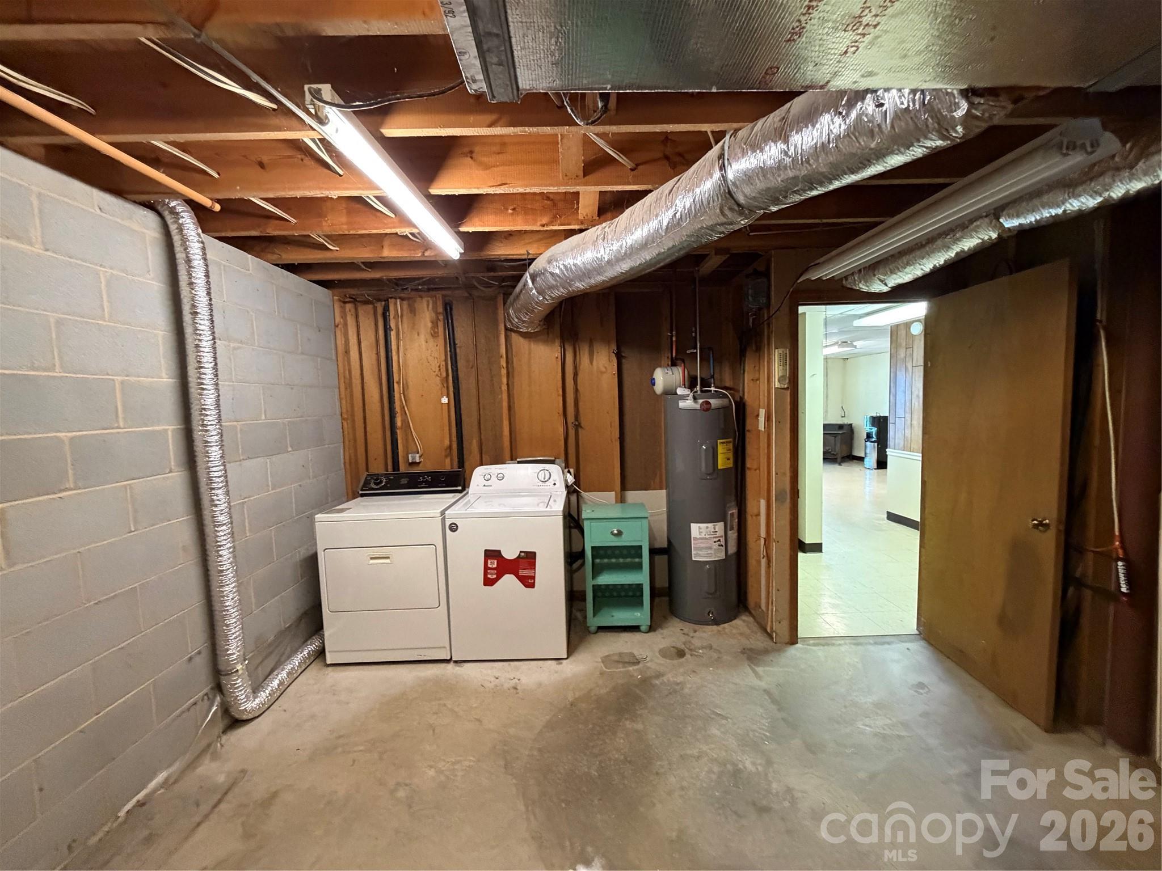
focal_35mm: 14
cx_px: 581
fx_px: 470
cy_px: 436
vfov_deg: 85.7
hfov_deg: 102.1
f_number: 2.2
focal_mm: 2.22
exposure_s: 1/60
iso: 640
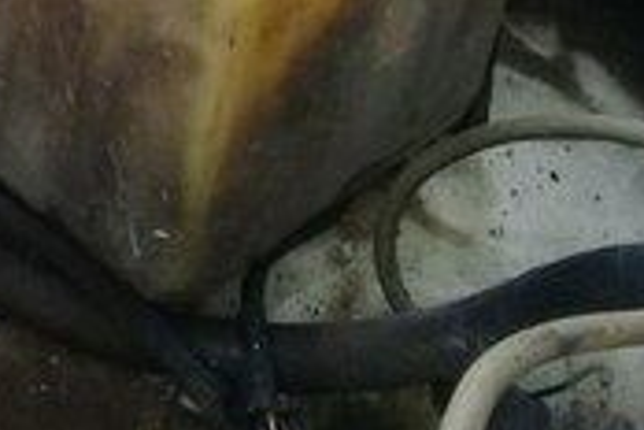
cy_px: -276
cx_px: -366
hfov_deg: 15.3
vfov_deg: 10.7
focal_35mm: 122
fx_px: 2182
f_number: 2.2
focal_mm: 3.3
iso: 50
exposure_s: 1/106
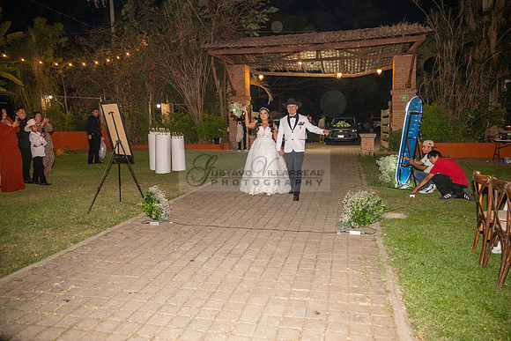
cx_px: 256
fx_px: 398
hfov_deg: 65.5
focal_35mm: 28
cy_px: 170
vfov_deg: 46.4
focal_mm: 28
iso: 2000
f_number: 4
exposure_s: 1/160
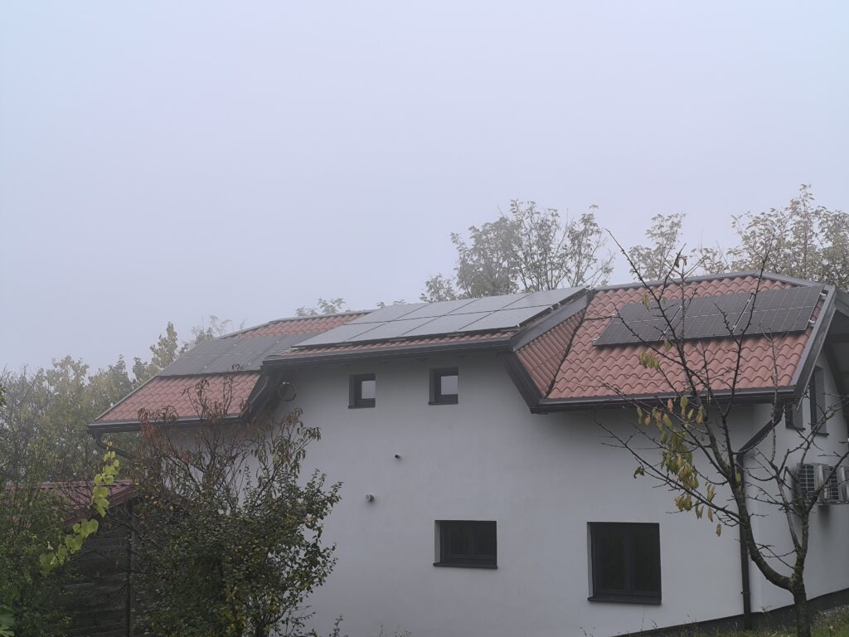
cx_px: 424
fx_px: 1128
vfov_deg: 31.5
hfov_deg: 41.2
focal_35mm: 46
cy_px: 318
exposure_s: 1/189
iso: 50
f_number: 1.65
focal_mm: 6.14
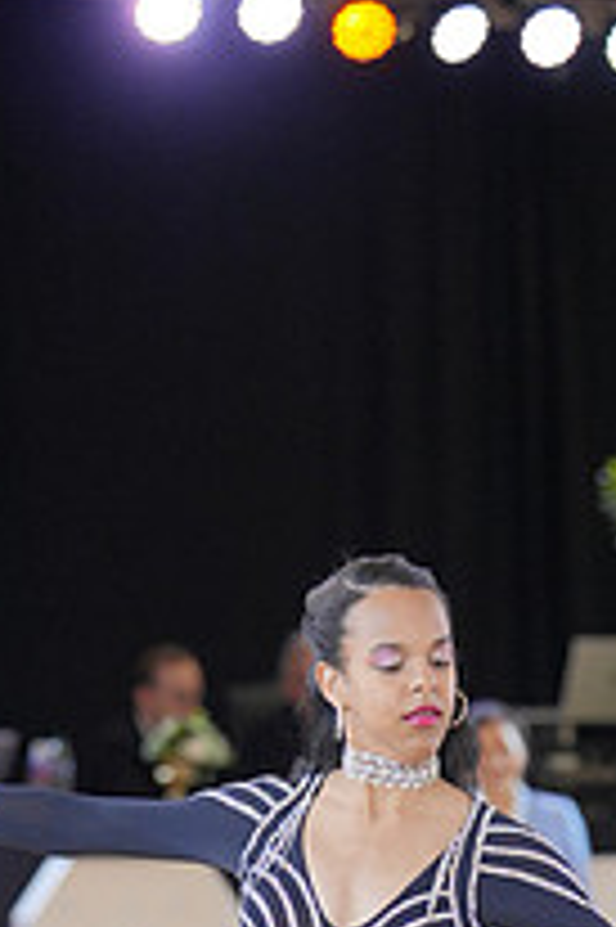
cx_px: 587
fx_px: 5861
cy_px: 1220
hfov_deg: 6.0
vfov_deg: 8.9
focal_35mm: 228
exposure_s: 1/500
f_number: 2
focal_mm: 81
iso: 1250
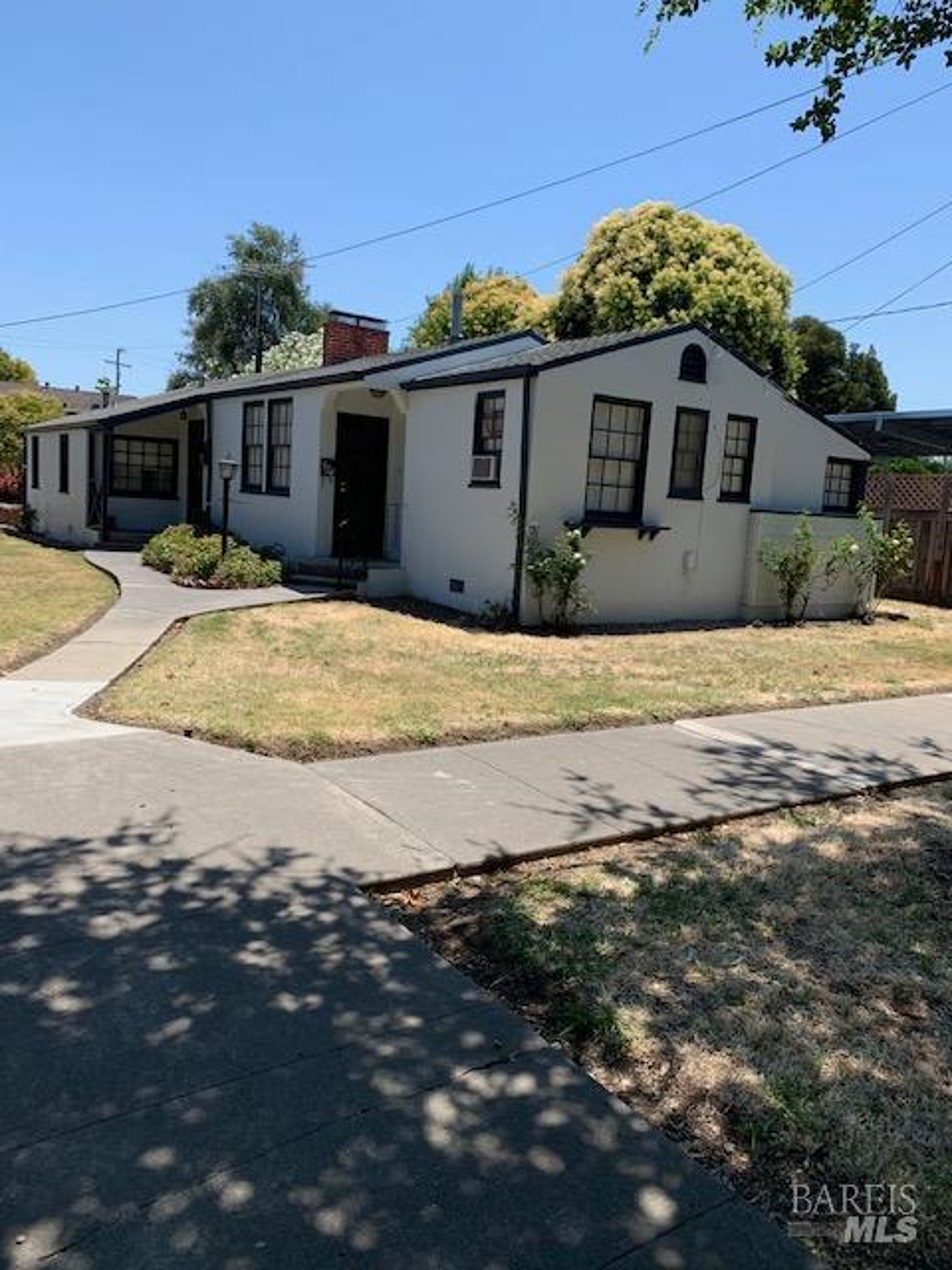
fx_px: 953
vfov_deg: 67.3
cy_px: 635
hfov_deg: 53.1
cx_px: 476
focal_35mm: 26
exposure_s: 1/1916
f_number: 1.8
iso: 25
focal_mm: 4.25
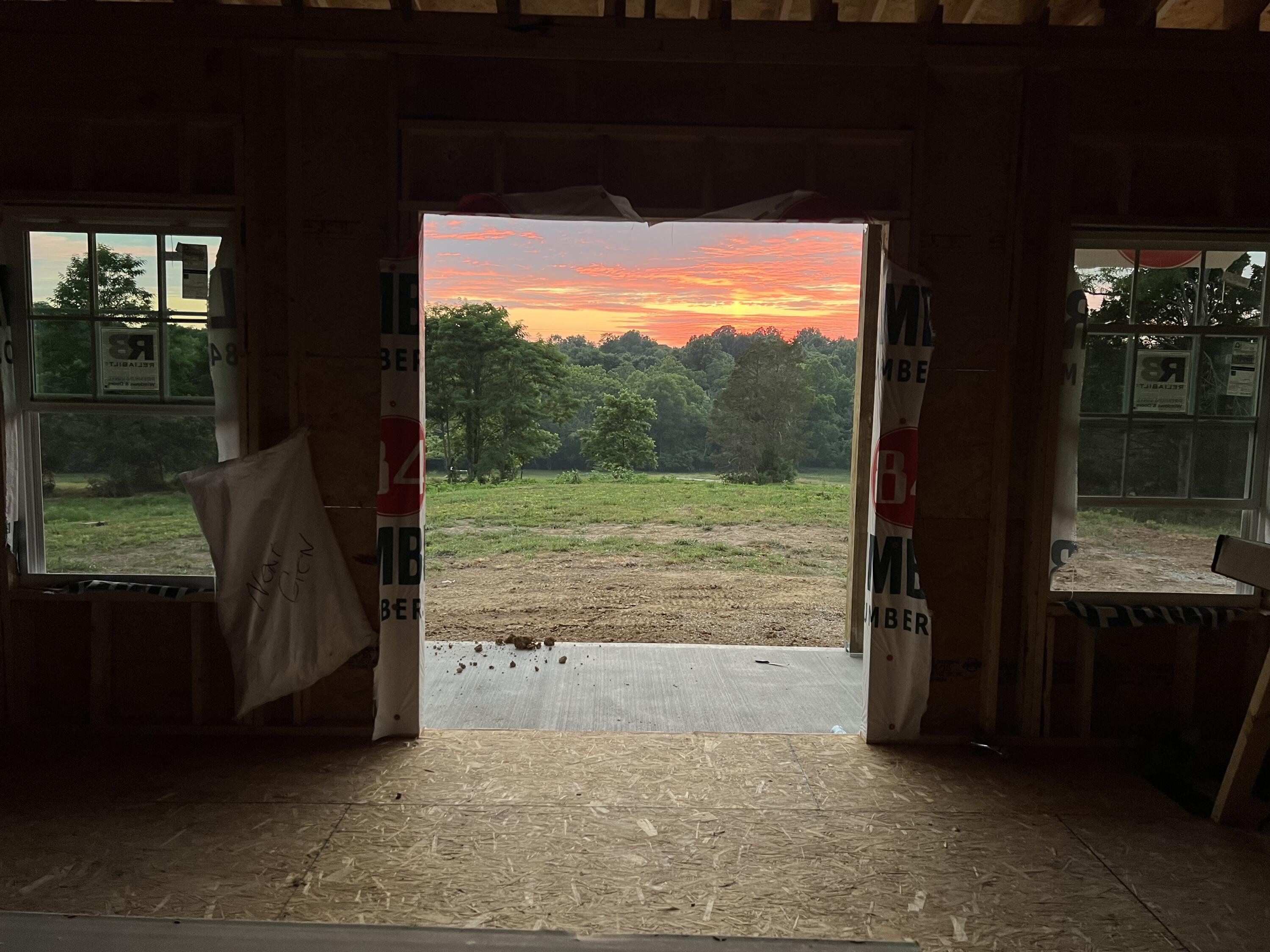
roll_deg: -1.3
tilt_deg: -6.2
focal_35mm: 26
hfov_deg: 67.3
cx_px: 635
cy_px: 476
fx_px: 954
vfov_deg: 53.1
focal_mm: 5.7
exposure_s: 1/75
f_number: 1.5
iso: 125
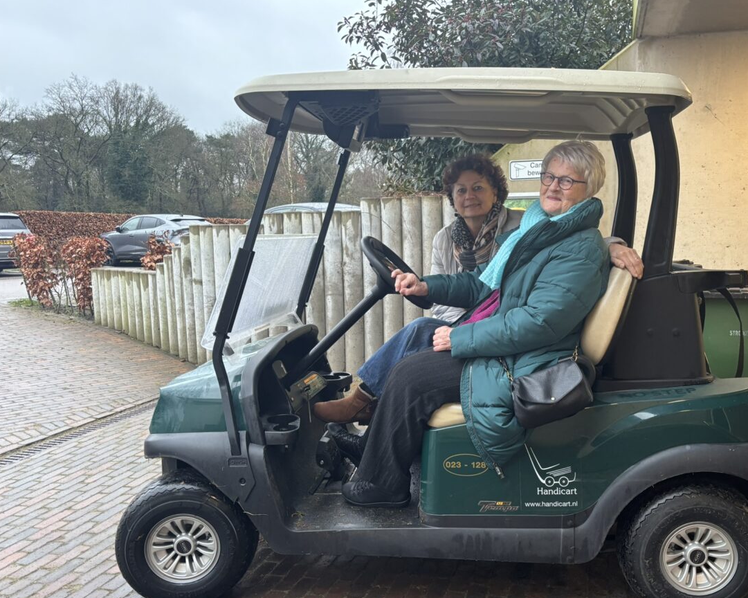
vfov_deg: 47.1
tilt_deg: -8.0
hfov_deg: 56.7
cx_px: 454
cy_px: 318
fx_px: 686
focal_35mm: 31
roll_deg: +0.2
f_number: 1.6
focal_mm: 5.96
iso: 160
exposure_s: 1/60
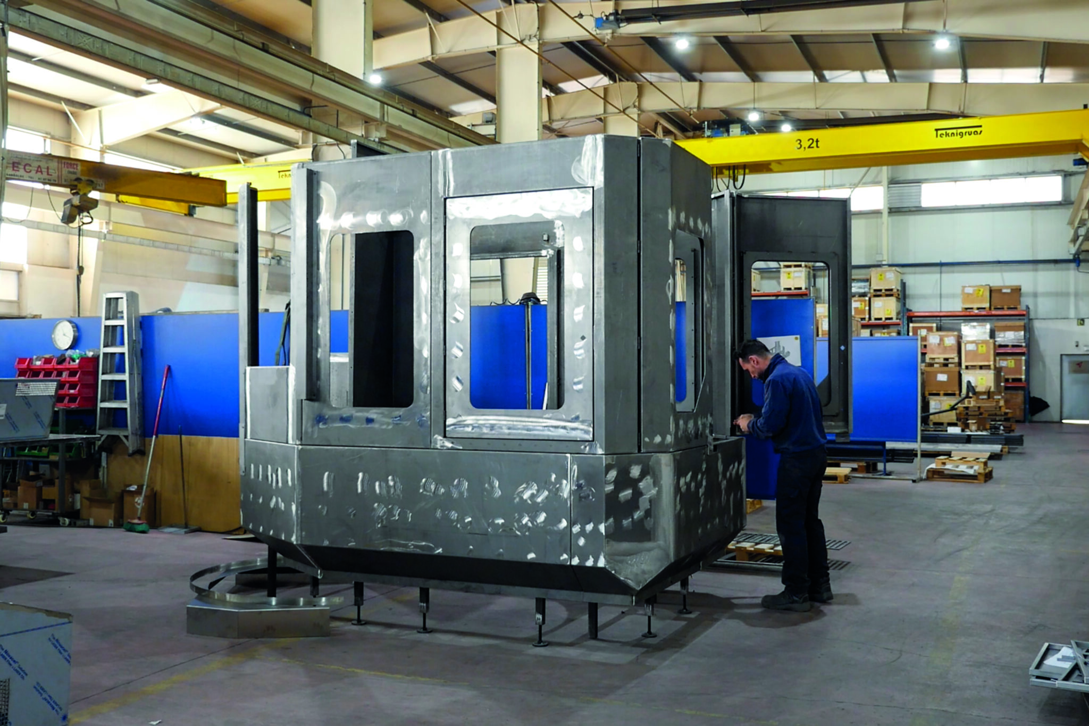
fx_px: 1119
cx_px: 544
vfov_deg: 35.9
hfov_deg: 51.9
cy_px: 363
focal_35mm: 37
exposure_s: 1/15
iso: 400
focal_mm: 37
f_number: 4.6
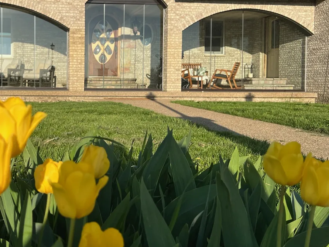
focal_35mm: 42
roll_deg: -0.2
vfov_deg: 34.2
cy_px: 90
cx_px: 75
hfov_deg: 43.1
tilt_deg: -0.8
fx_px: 399
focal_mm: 5.7
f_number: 1.5
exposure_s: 1/3968
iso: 50
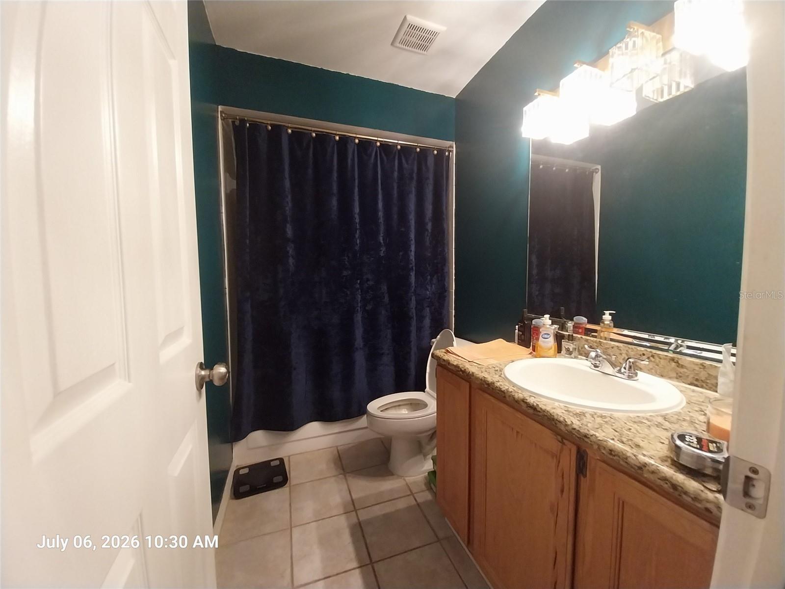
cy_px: 294
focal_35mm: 13
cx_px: 392
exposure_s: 1/24
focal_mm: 1.13
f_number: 2.2
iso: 250
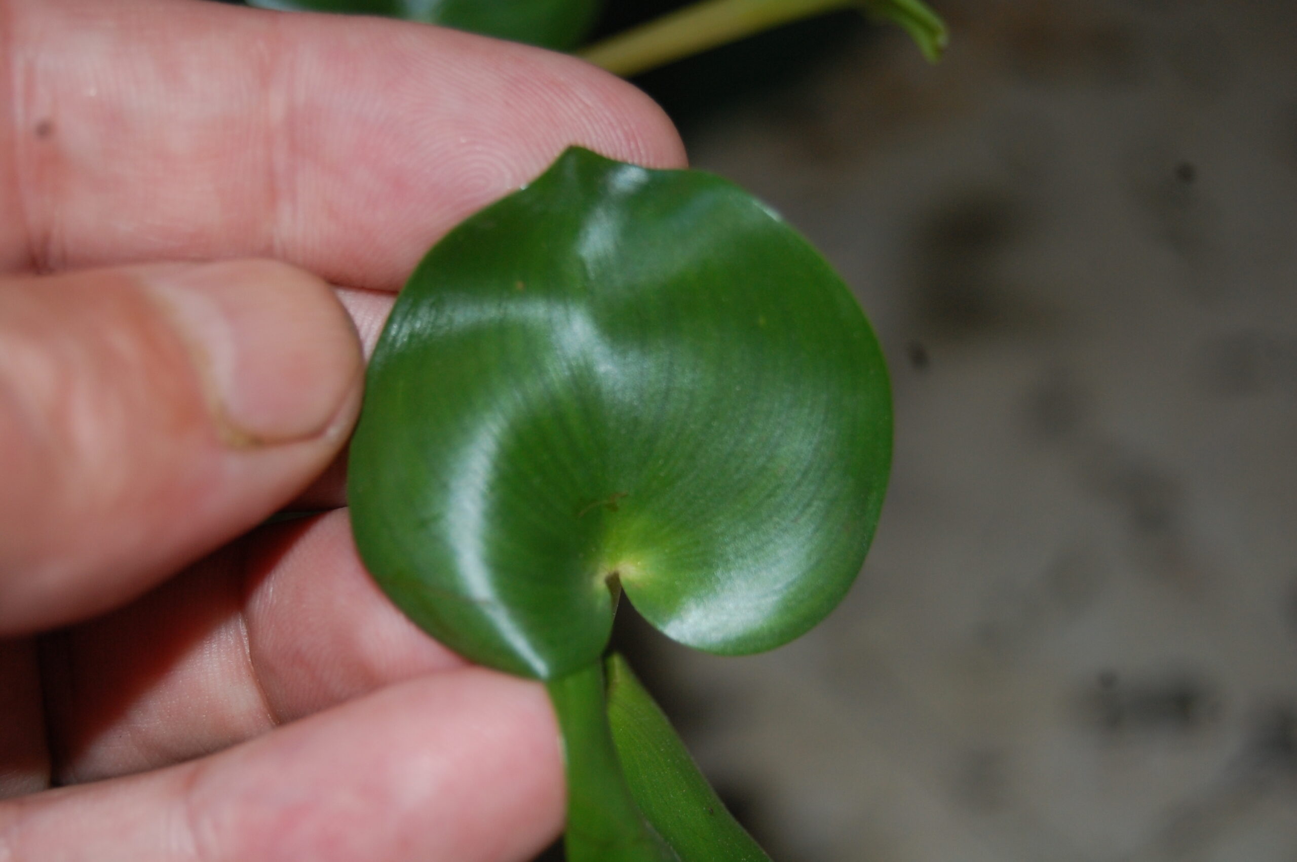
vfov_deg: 16.5
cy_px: 431
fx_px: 2970
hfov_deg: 24.6
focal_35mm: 82
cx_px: 648
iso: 400
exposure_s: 1/60
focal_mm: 55
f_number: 5.6
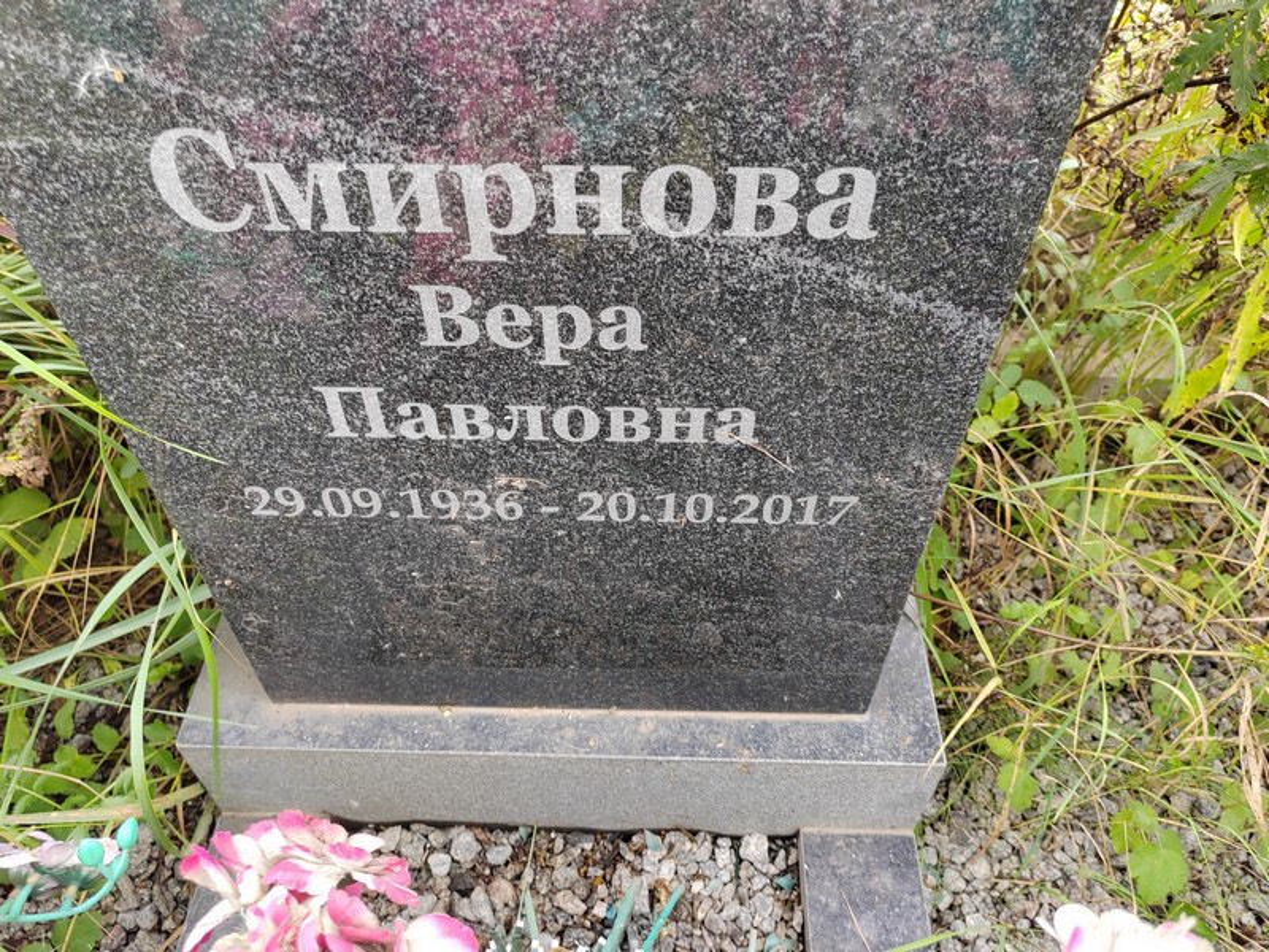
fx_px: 990
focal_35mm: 27
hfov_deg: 65.3
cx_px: 634
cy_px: 476
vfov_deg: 51.4
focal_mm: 5.52
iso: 125
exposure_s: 1/100
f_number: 1.9
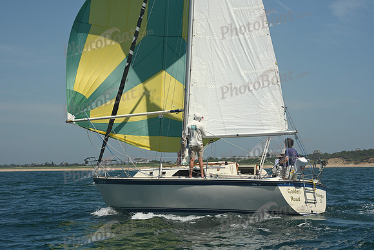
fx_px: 1039
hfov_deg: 20.4
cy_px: 125
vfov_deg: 13.7
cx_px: 187
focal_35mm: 100
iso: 320
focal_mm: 100
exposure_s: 1/1000
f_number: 11
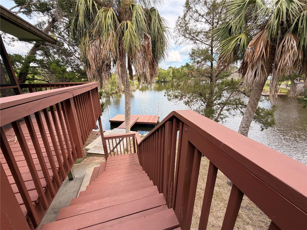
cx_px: 154
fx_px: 124
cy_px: 115
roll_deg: +1.3
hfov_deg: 102.1
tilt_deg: -18.0
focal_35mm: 14
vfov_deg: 85.7
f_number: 2.2
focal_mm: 2.22
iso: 64
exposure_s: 1/502
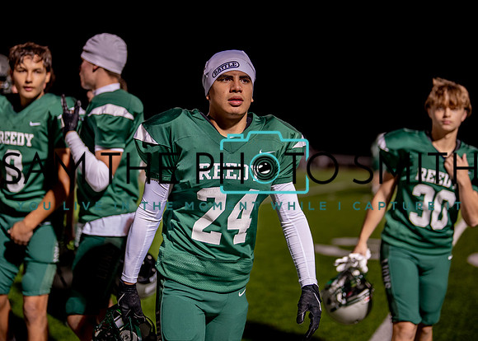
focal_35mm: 62
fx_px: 845
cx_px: 227
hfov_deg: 31.6
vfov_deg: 22.8
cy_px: 142
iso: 500
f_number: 1.2
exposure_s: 1/640
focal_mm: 50
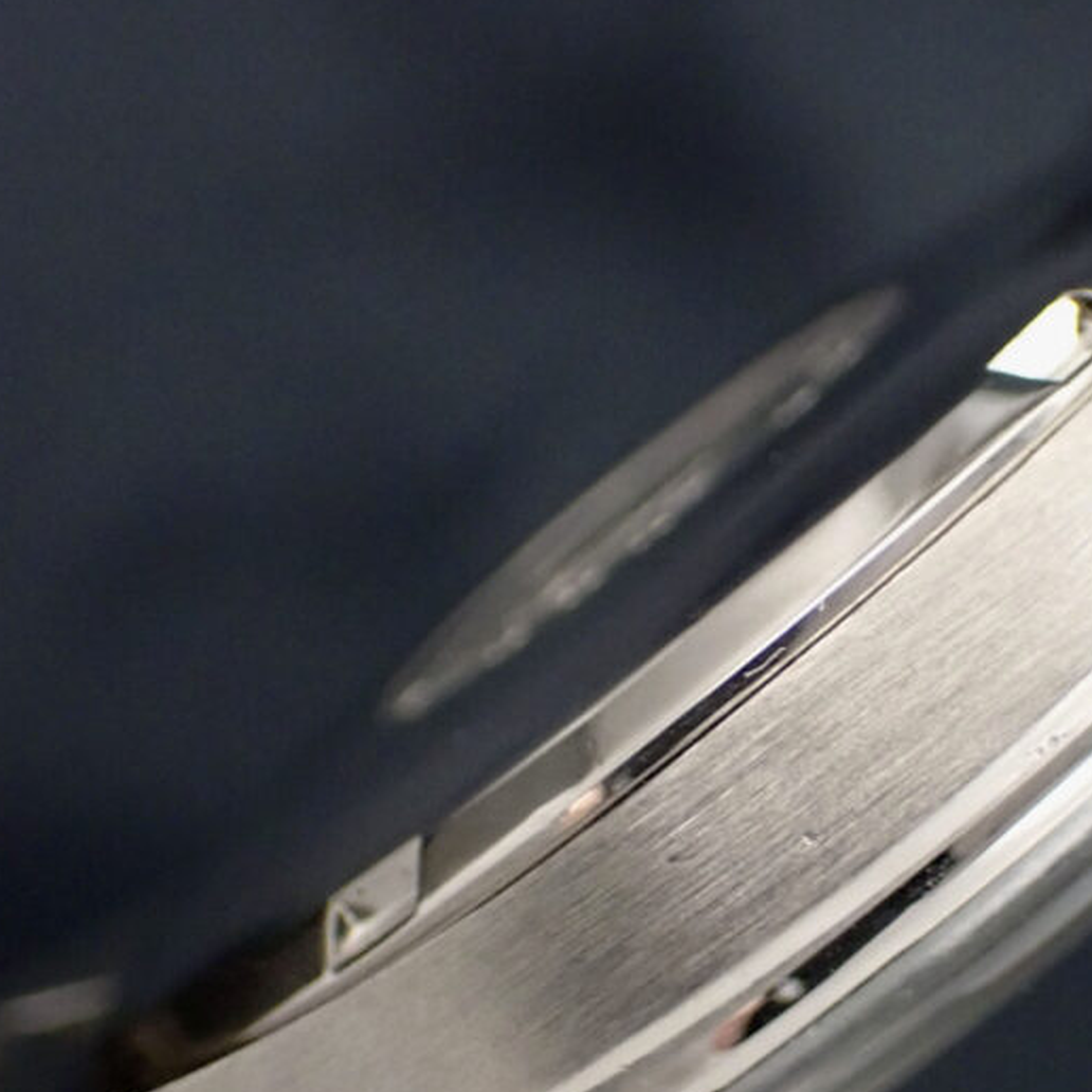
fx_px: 3962
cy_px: 635
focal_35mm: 111
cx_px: 902
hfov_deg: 15.6
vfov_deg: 15.7
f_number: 3.3
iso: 1000
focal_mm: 9.65
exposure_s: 1/50
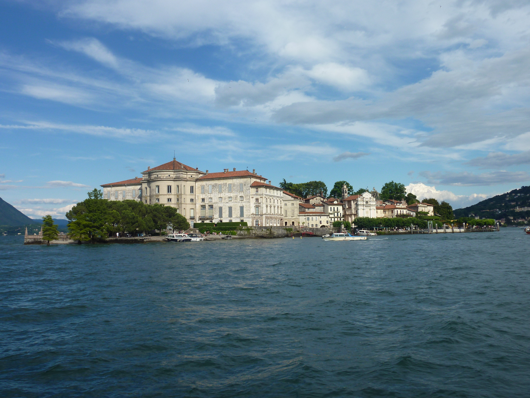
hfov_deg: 60.0
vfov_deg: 46.8
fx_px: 459
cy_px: 199
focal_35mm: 30
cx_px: 265
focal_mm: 5
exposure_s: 1/640
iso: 80
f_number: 5
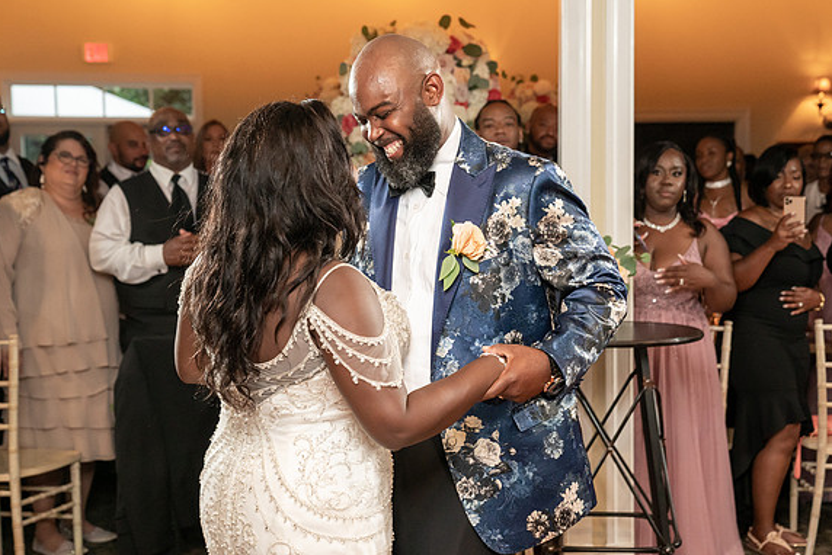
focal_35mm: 57
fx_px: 1318
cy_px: 279
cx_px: 468
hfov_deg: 35.0
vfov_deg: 23.8
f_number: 4
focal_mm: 49
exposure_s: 1/200
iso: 4000
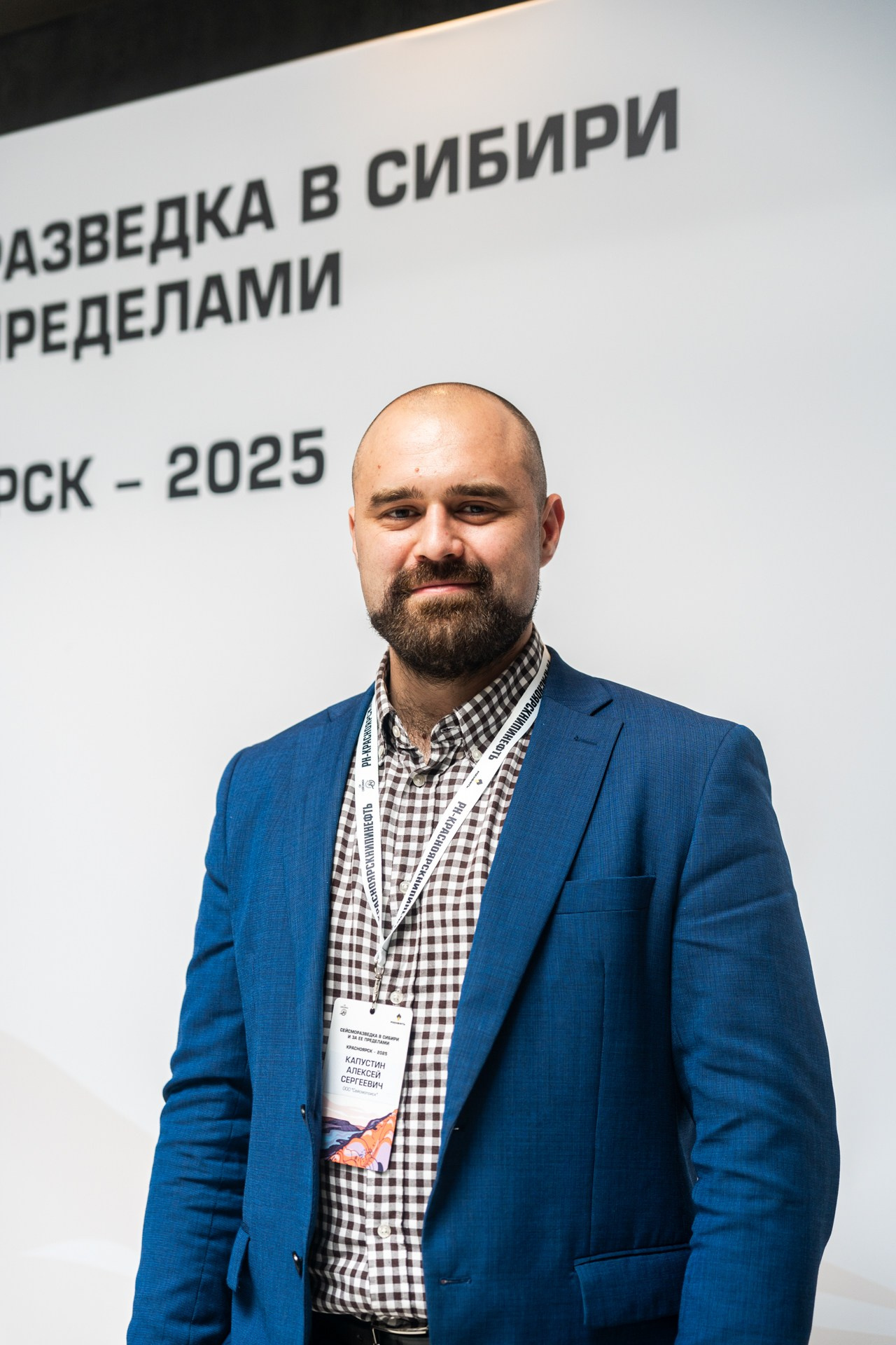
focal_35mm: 51
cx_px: 448
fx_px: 1915
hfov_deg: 26.3
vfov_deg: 38.7
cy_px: 672
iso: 200
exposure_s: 1/125
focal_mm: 51.3
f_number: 2.8
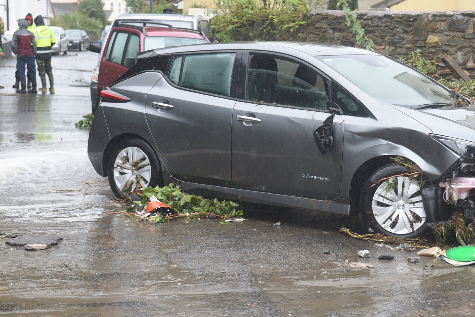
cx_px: 342
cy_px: 135
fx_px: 1188
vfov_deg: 15.2
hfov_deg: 22.5
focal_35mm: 90
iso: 1000
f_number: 6.3
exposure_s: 1/640
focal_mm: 62
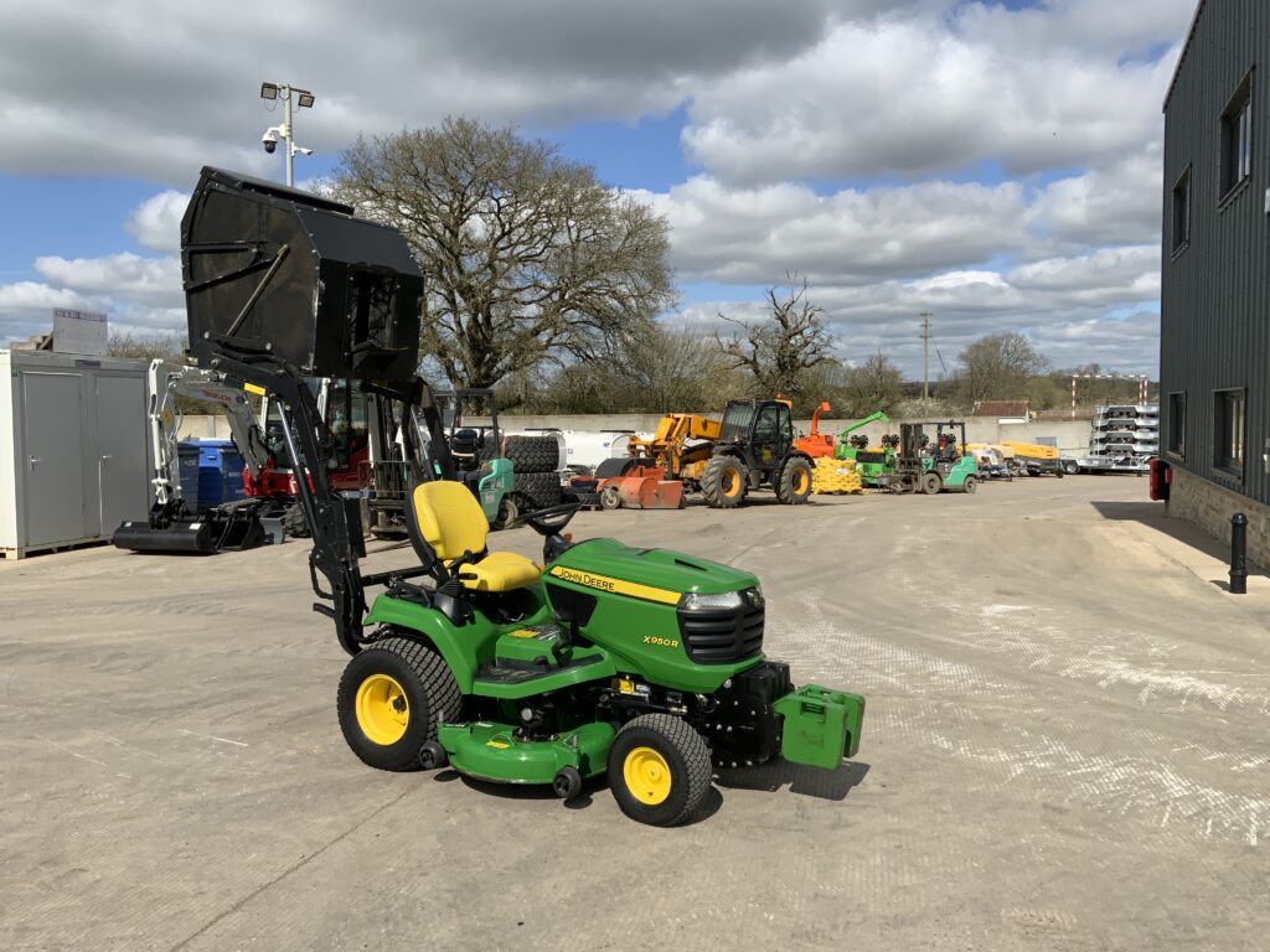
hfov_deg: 61.7
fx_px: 1064
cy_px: 476
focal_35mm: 29
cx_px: 635
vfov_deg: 48.2
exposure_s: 1/2959
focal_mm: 3
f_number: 1.8
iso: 20
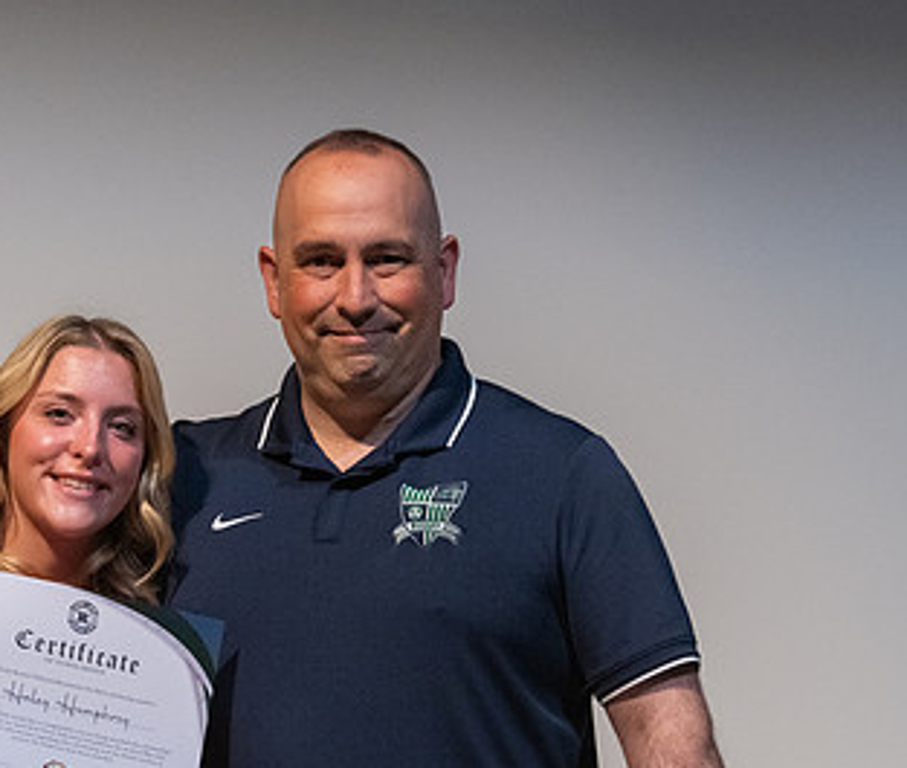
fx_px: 9778
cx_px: 310
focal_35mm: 356
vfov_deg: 4.5
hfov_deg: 5.3
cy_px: 547
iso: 5000
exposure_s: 1/320
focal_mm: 167
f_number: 4
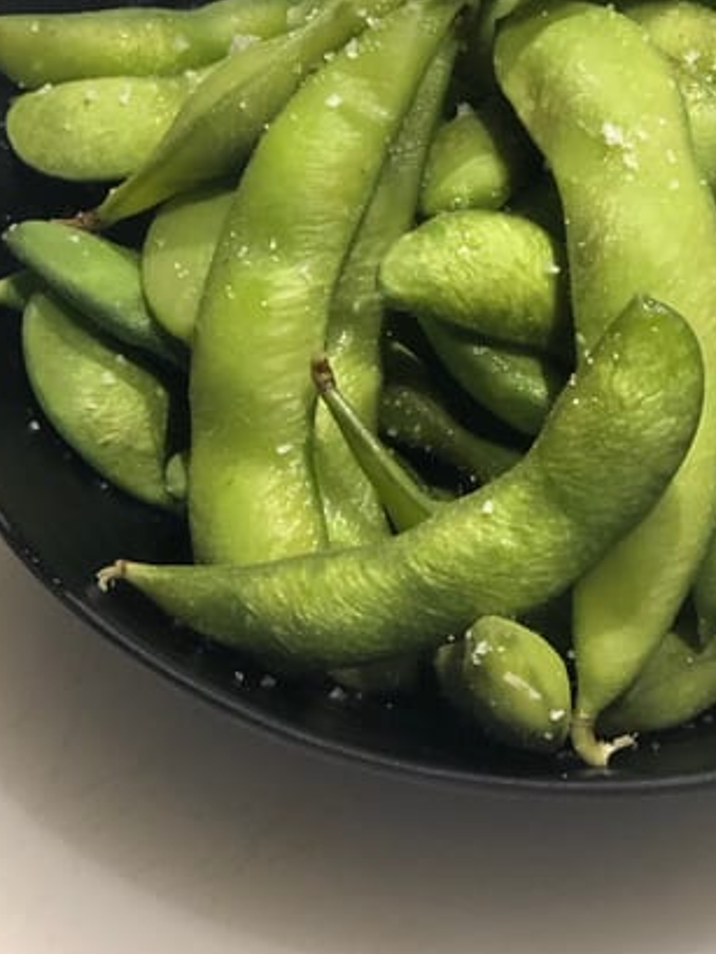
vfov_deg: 16.5
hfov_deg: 12.4
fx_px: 3280
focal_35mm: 119
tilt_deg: -48.1
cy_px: 248
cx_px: 567
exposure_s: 1/30
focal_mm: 6.6
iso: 200
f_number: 2.8
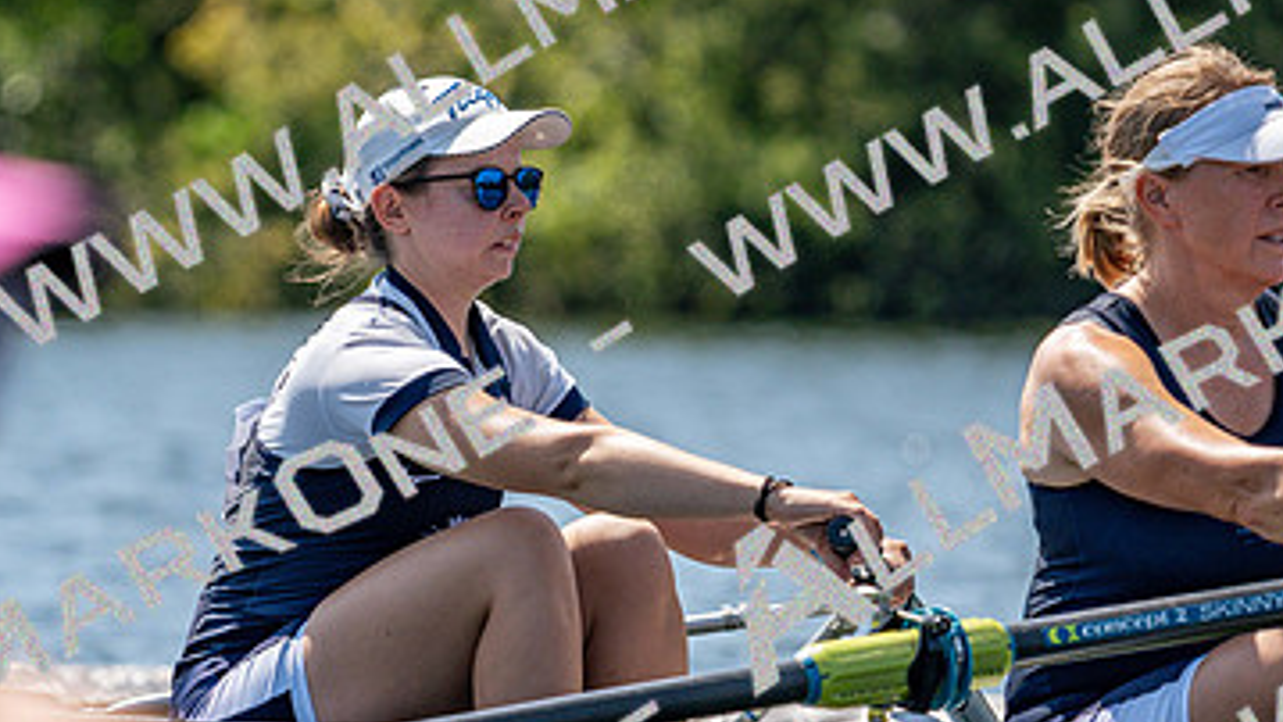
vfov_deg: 1.8
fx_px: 22693
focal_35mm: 667
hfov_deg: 3.2
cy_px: 356
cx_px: 429
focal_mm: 394
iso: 400
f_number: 6.3
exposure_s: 1/2000
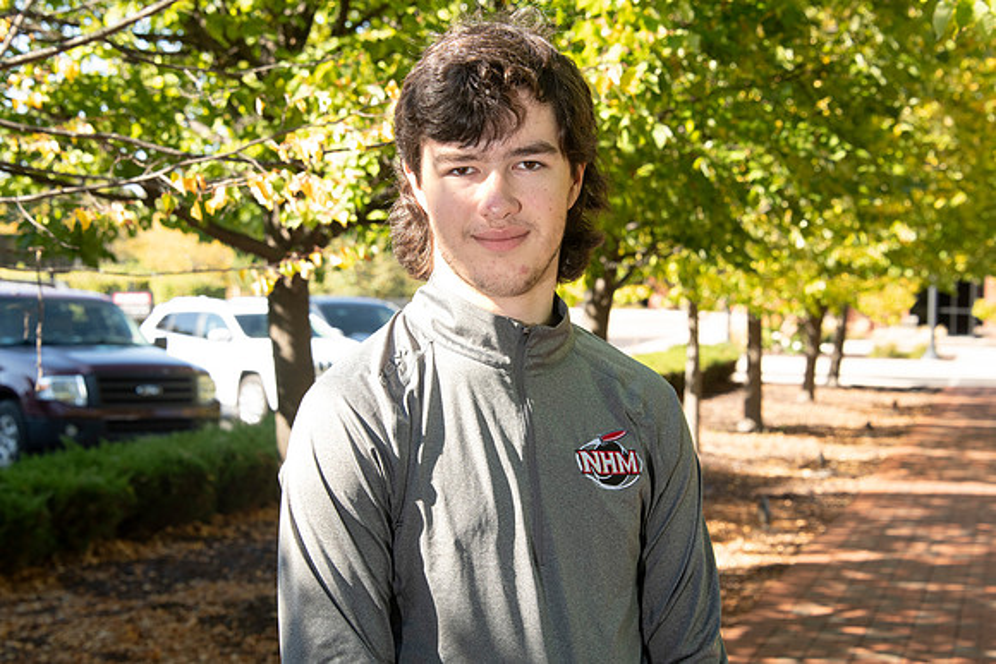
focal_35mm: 85
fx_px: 2352
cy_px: 332
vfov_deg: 16.1
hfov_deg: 23.9
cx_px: 498
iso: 800
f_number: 10
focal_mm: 85
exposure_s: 1/160
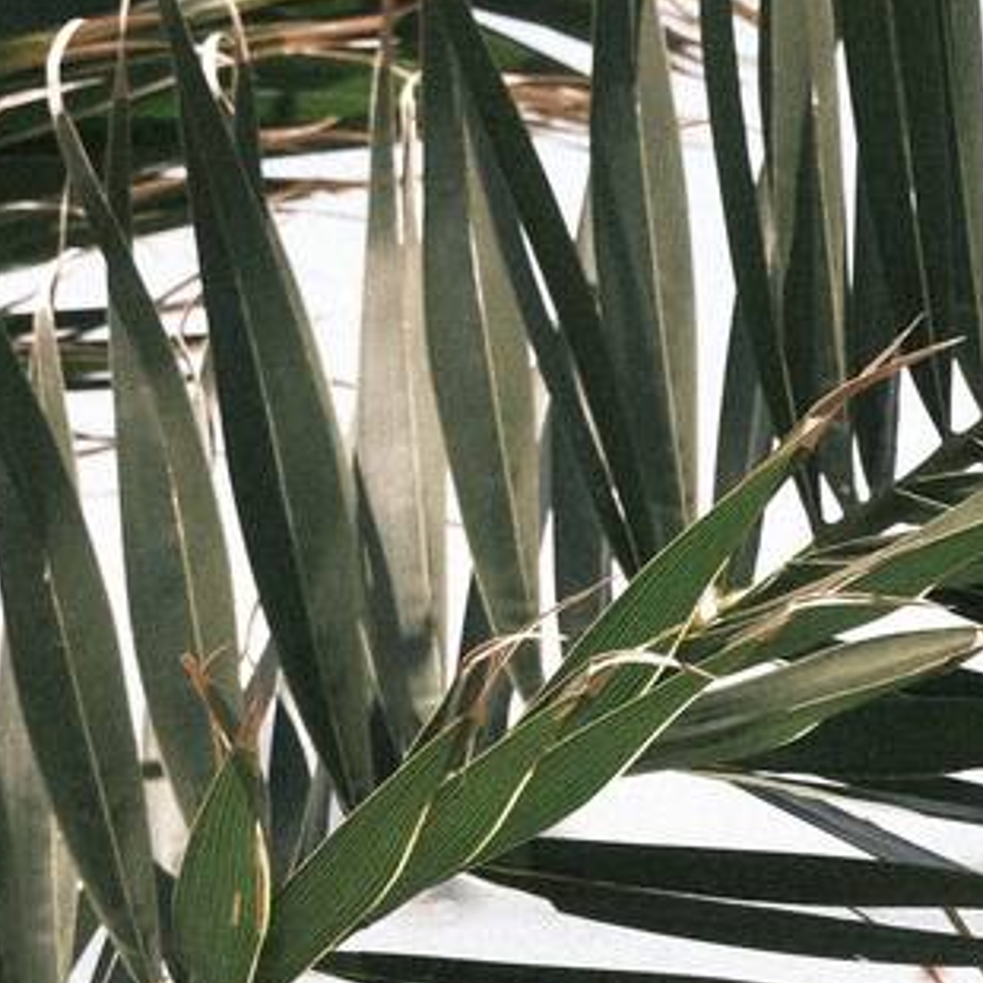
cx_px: 2416
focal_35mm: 171
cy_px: 947
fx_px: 5494
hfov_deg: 9.1
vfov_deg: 10.2
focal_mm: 26
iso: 160
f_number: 8
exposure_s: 1/220
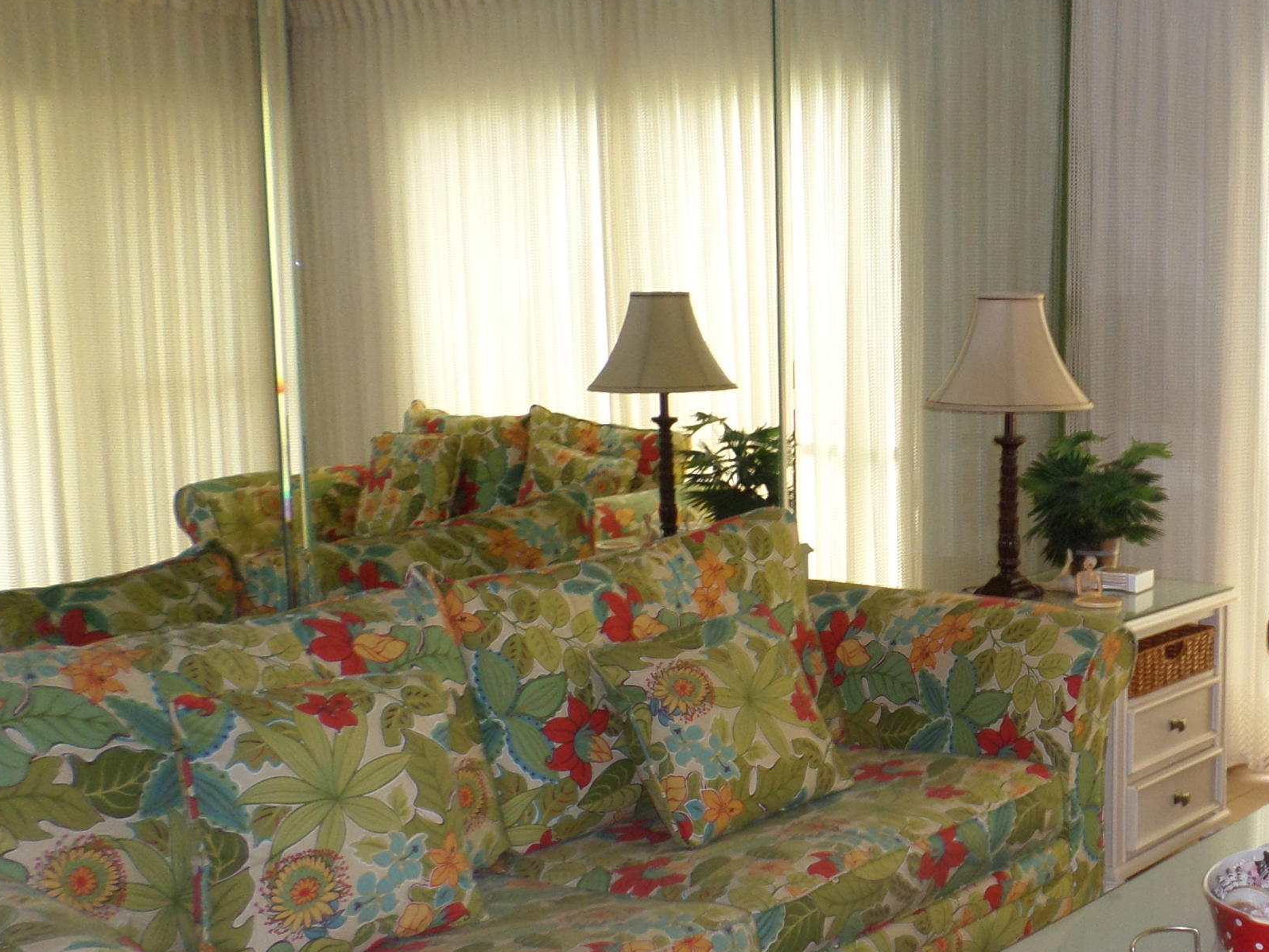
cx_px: 1045
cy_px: 544
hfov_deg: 38.6
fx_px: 1723
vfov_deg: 30.8
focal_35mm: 47
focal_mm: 4.5
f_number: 2.5
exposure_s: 1/30
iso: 120
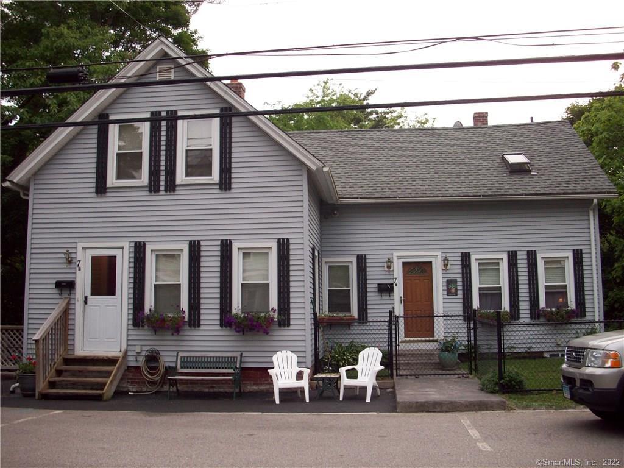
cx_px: 312
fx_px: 667
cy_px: 234
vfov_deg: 38.7
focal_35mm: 37
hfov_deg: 50.1
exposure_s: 1/76.4
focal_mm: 6.2
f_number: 2.8
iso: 80
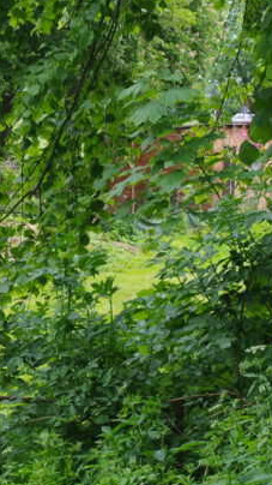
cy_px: 201
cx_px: -175
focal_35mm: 191
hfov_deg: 6.3
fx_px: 2451
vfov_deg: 11.3
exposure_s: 1/80
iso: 200
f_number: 8
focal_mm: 47.5
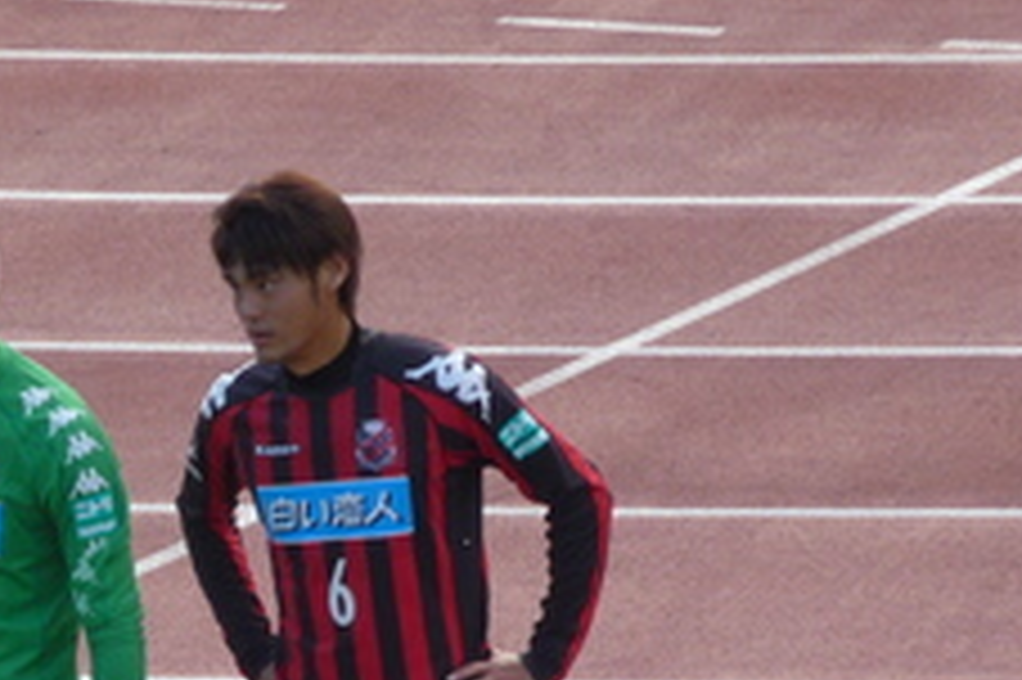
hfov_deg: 2.8
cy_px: 592
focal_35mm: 730
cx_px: 239
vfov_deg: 1.9
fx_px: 20708
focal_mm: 47
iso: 125
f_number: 4.9
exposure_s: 1/125
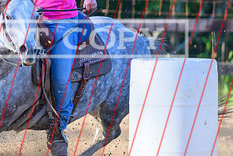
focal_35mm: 529
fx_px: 3425
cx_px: 10
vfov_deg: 2.6
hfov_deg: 3.9
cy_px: 49
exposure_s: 1/2500
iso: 1000
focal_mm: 175
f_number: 2.8
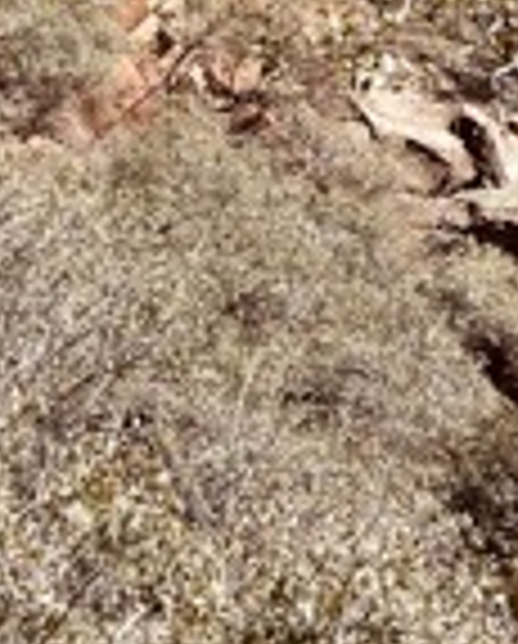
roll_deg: +3.6
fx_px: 2082
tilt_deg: +12.8
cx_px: -99
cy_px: -630
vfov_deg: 14.6
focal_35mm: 109
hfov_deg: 13.8
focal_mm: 5.1
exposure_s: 1/1294
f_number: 1.6
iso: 32
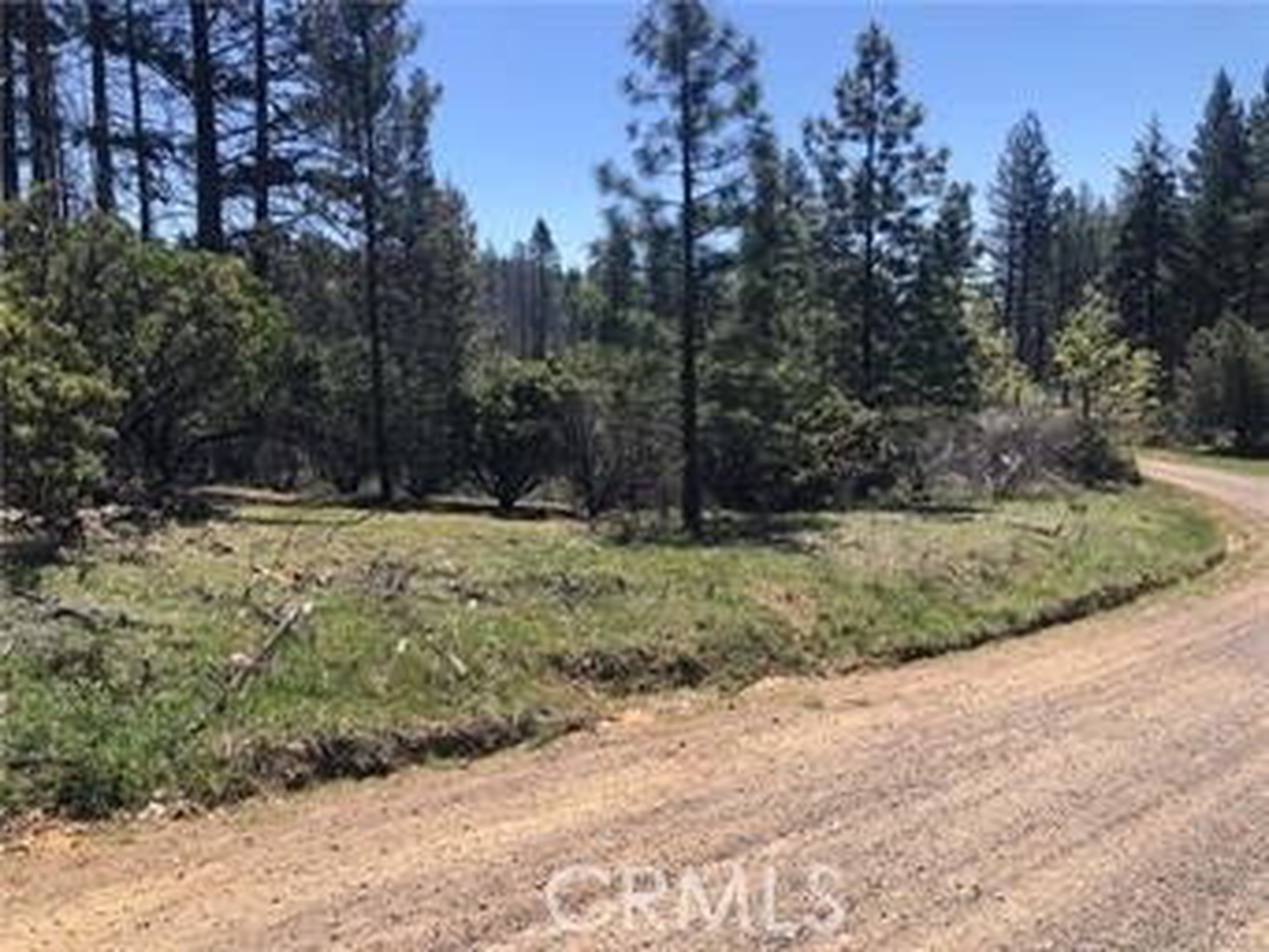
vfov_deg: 49.8
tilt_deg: -7.2
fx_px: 1027
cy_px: 476
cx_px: 634
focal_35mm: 28
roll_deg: +2.3
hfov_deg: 63.4
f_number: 1.8
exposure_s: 1/1200
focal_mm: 3.99
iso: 20
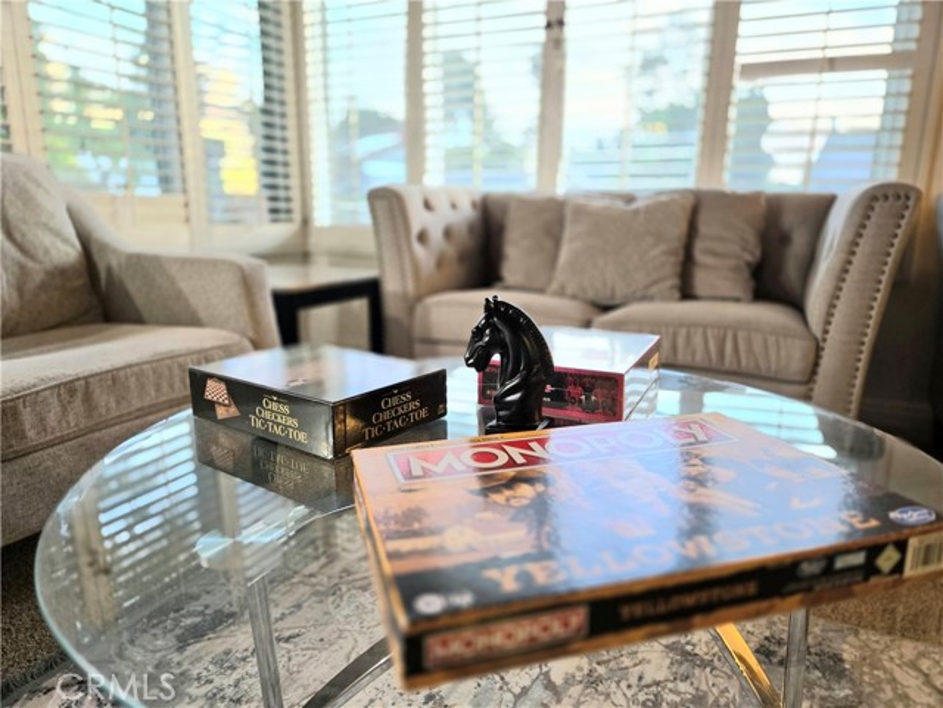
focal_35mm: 23
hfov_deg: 73.9
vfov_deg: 58.9
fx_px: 627
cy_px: 354
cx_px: 472
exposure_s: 1/120
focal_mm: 5.4
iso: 160
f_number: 1.8
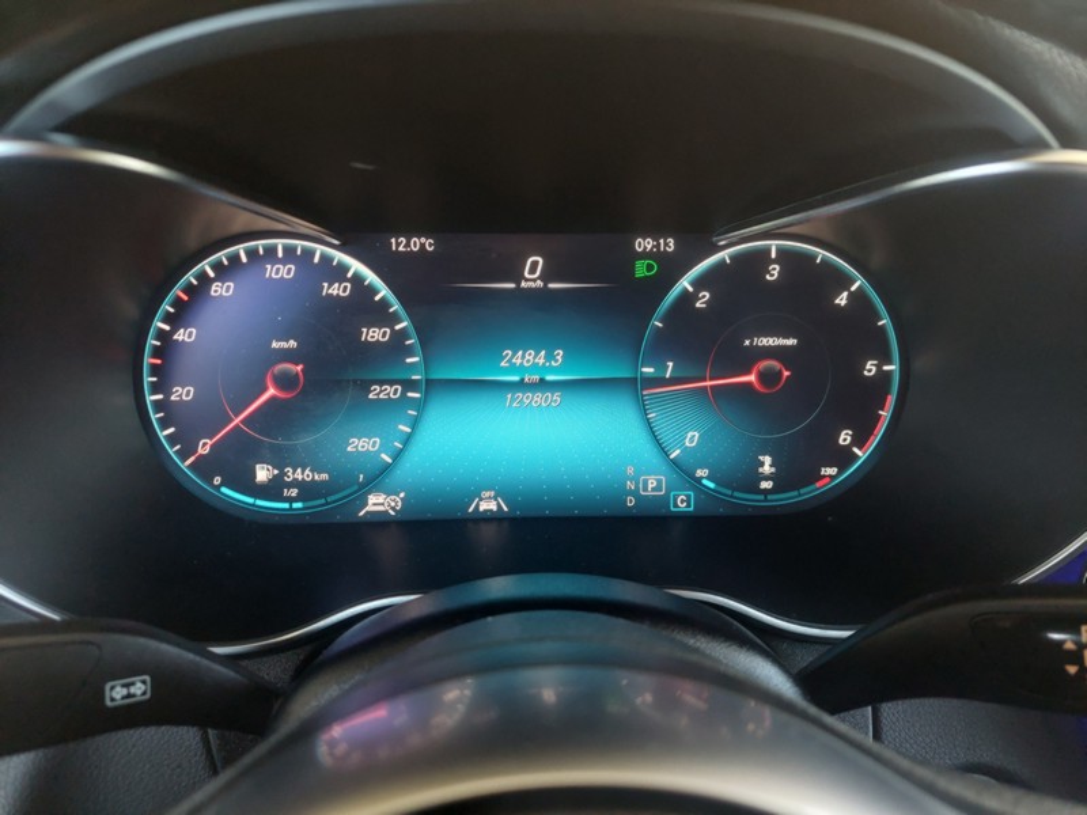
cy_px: 408
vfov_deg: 54.9
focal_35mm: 25
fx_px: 785
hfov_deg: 69.4
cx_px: 544
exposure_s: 1/50
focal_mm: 5.23
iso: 320
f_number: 1.8
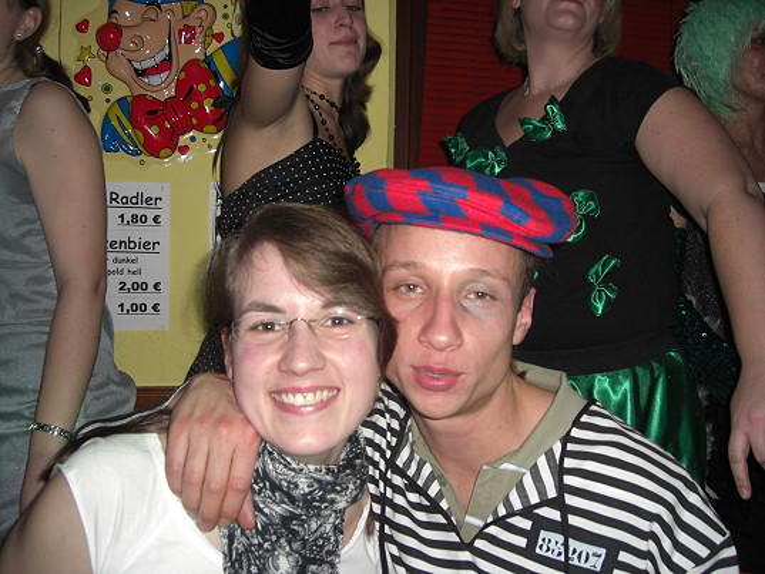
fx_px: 840
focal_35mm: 38
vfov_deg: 37.7
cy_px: 287
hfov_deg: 49.0
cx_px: 382
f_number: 2.8
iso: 200
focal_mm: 7.9
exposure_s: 1/60
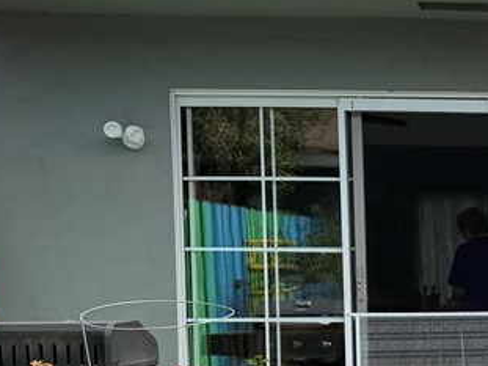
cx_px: 708
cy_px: 333
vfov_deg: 18.3
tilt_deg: -1.1
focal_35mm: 79
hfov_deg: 21.3
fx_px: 1113
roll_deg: -0.2
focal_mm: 6.76
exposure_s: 1/1618
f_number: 1.78
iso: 80
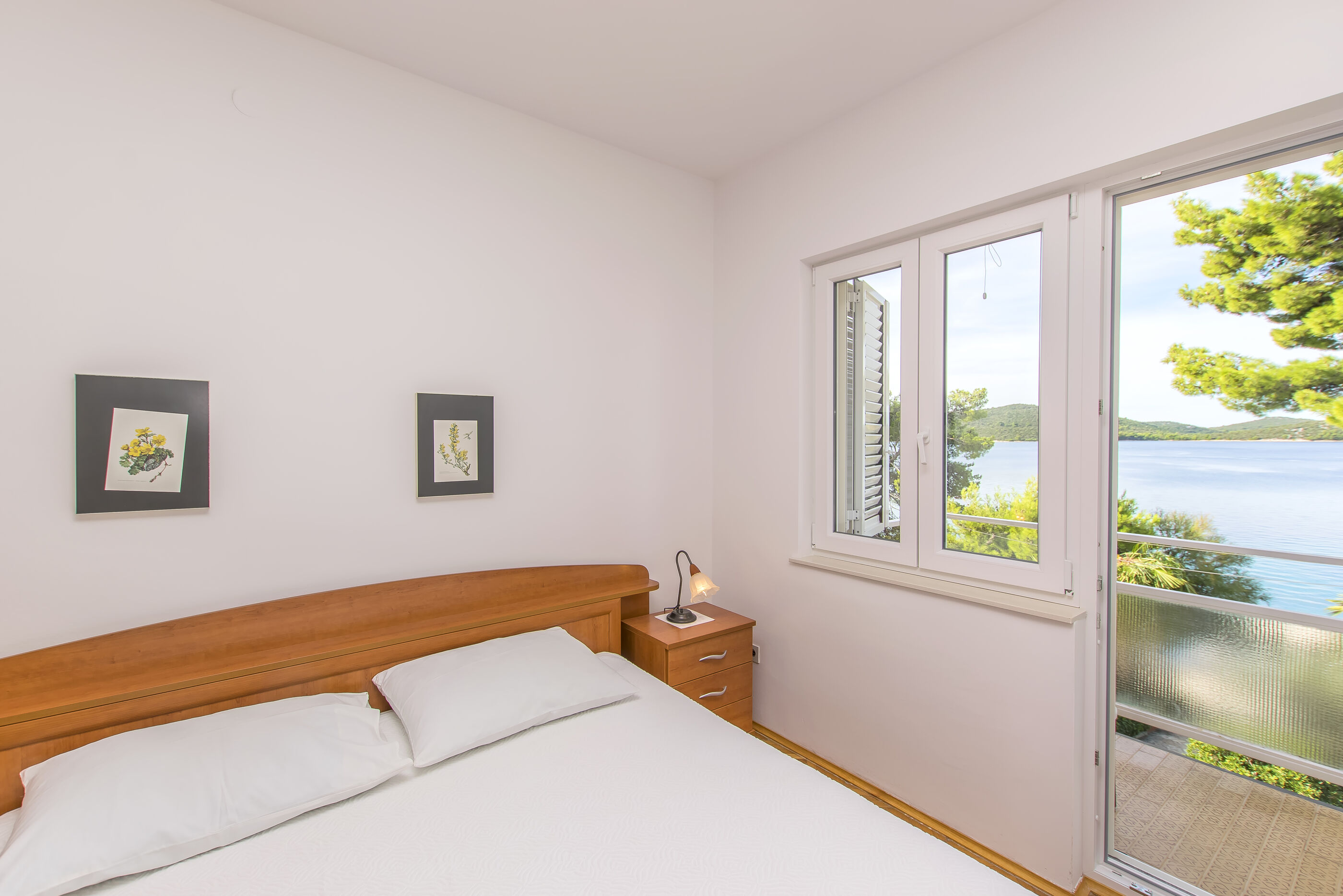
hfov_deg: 100.4
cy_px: 448
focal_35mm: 15
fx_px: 560
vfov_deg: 77.3
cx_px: 672
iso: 100
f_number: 7.1
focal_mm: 10
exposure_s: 1/100
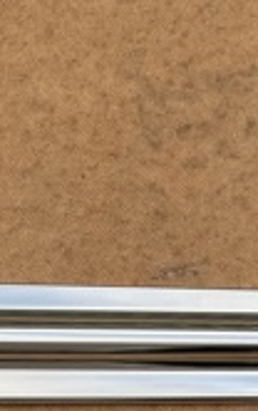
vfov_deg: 19.2
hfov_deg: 11.6
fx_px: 1190
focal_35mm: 106
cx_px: 432
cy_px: 395
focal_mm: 4.2
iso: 32
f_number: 1.6
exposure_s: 1/306
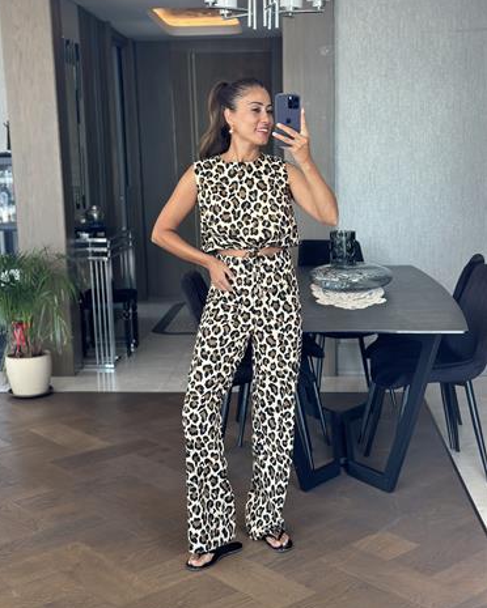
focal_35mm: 51
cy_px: 306
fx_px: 919
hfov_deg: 29.7
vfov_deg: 36.7
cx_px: 240
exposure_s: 1/120
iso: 125
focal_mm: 6.86
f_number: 1.78
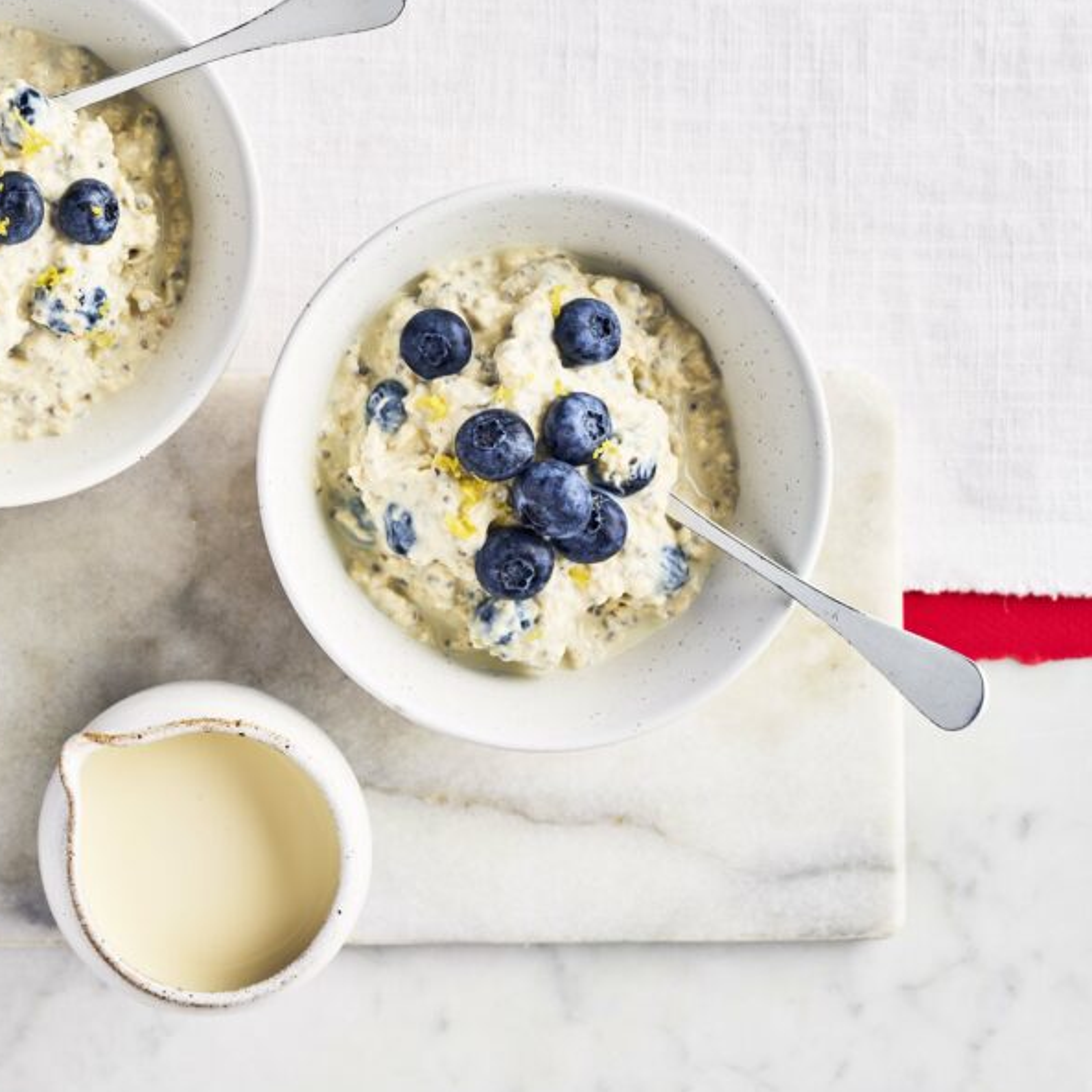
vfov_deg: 20.1
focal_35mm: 86
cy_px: 403
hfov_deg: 19.7
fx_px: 3069
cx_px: 77
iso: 50
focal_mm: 50
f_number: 7.1
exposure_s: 1/125
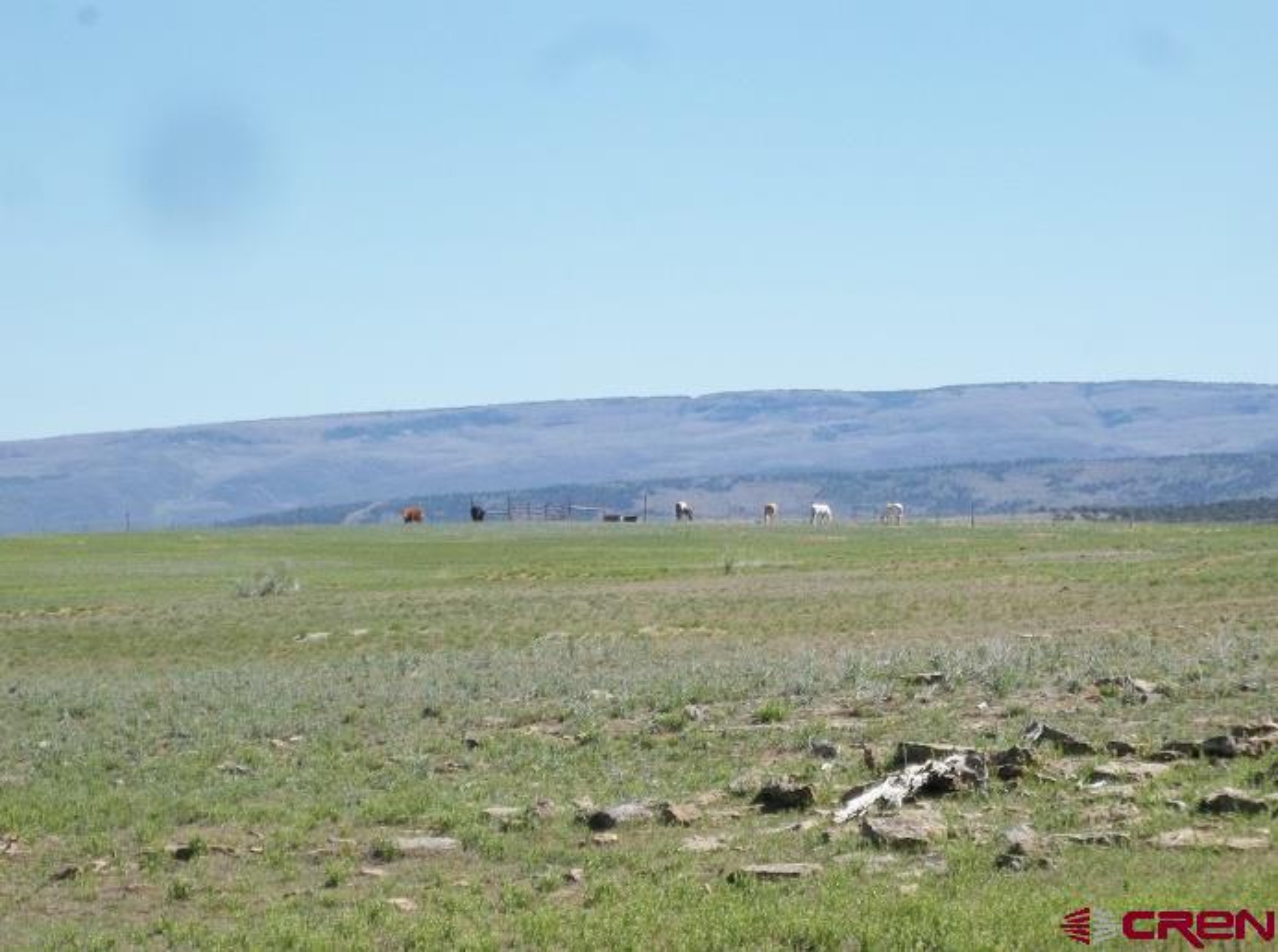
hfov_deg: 14.6
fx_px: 4974
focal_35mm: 135
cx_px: 639
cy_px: 476
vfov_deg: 10.9
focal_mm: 24.5
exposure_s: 1/640
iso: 80
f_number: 5.9
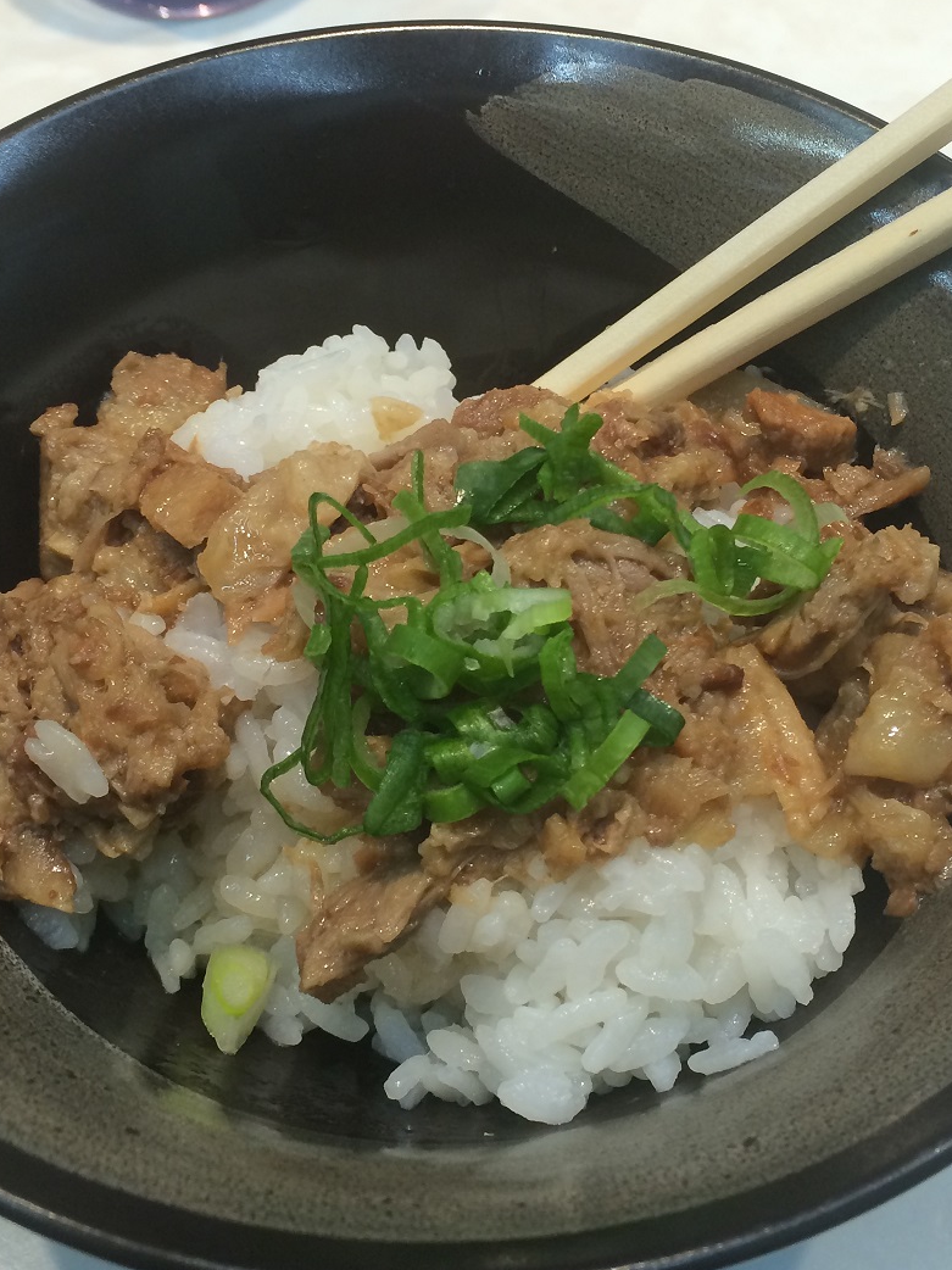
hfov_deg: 30.9
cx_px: 445
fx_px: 1724
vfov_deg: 40.4
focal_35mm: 47
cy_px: 568
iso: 40
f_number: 2.2
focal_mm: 4.12
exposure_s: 1/30
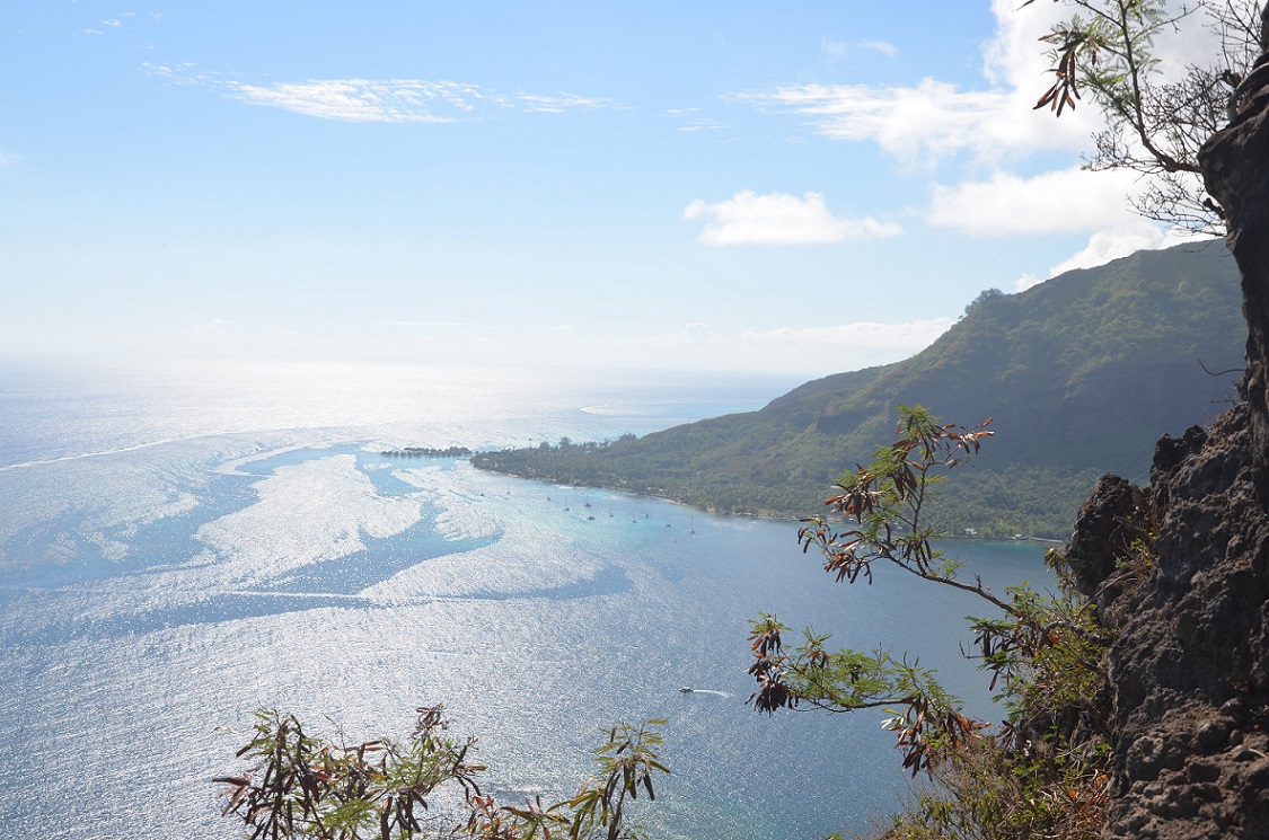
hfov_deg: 46.5
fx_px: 1477
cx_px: 634
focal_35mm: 42
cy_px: 420
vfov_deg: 31.8
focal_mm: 28
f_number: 9
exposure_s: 1/320
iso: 100
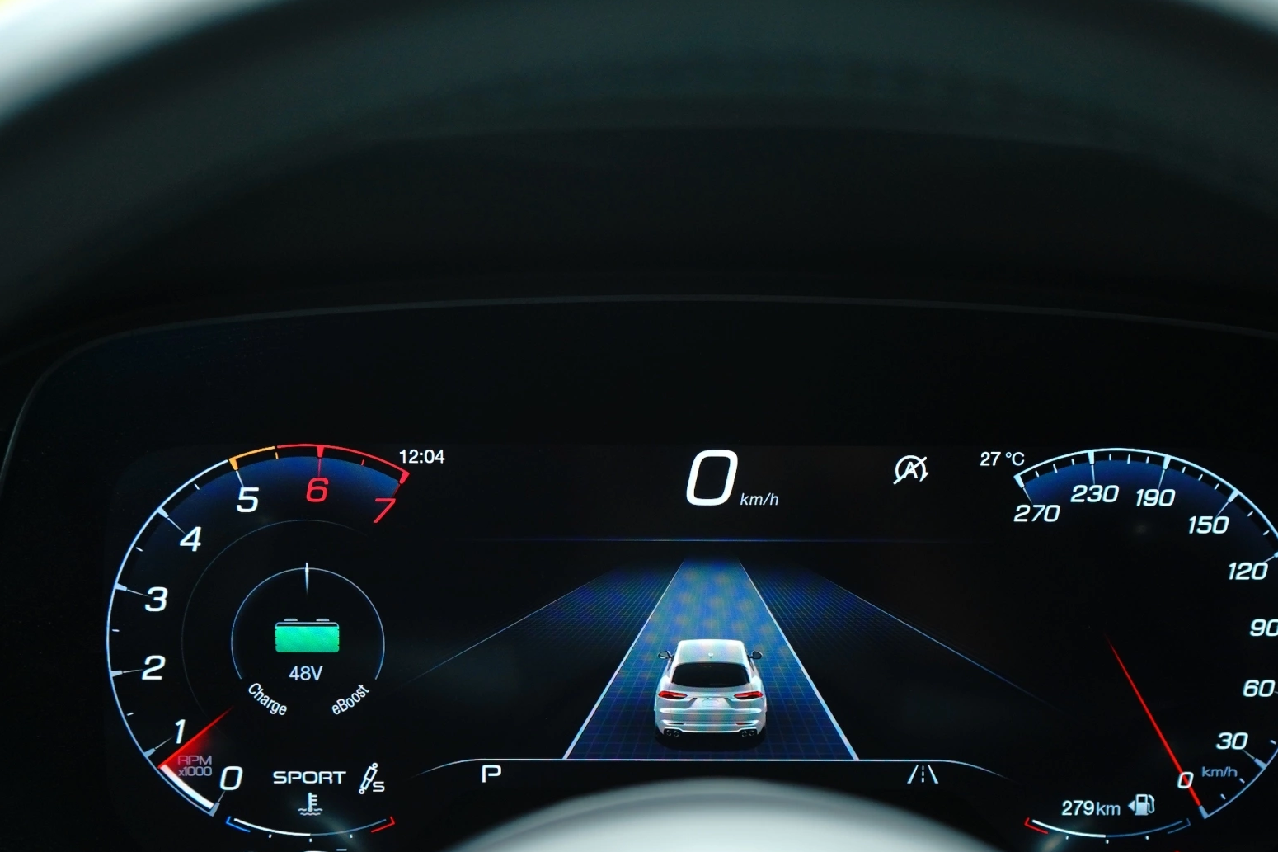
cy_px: 538
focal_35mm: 48
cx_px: 709
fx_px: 1704
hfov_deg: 41.1
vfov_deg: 28.0
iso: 400
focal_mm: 31
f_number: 4
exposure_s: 1/320
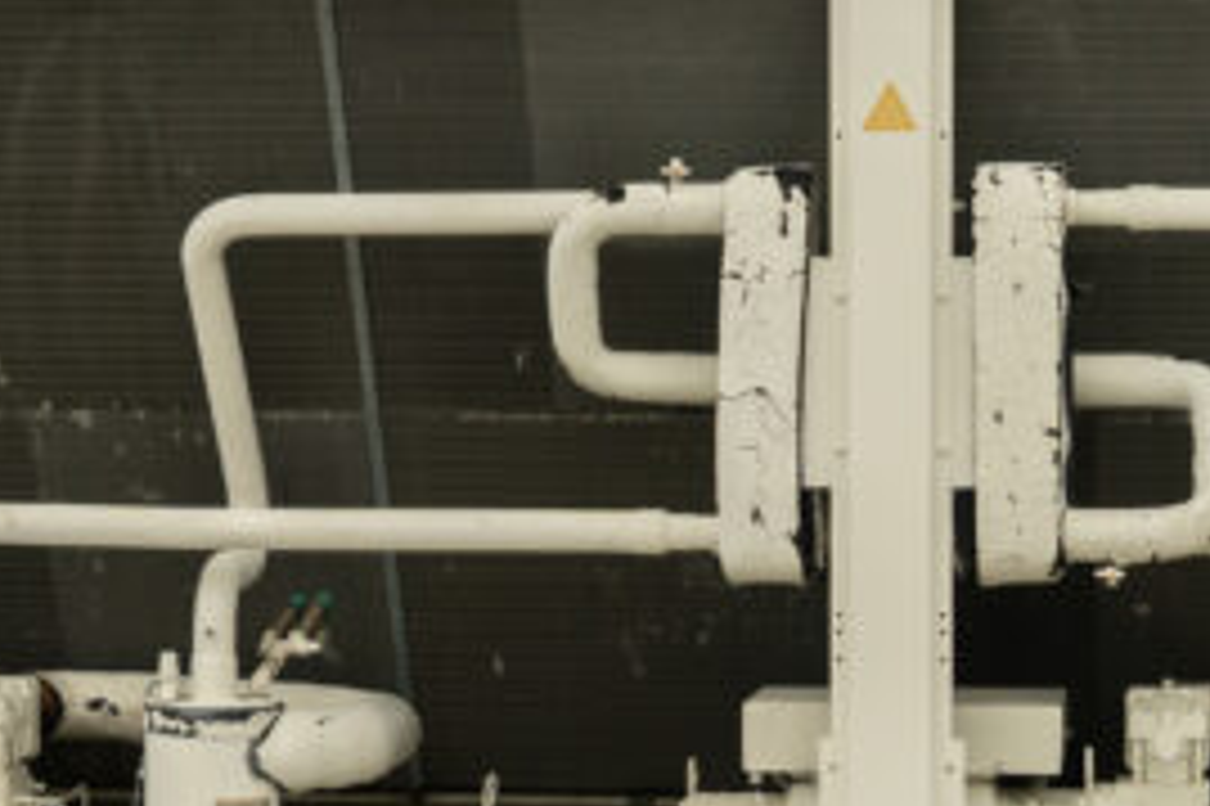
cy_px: 525
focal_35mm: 122
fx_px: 4098
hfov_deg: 16.7
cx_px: 864
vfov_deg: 11.2
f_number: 4.5
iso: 400
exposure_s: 1/100
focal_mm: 32
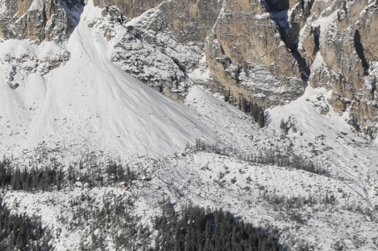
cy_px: 12
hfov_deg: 17.2
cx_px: -185
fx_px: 1133
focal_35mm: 108
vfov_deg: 12.5
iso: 200
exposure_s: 1/500
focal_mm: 18
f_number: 11
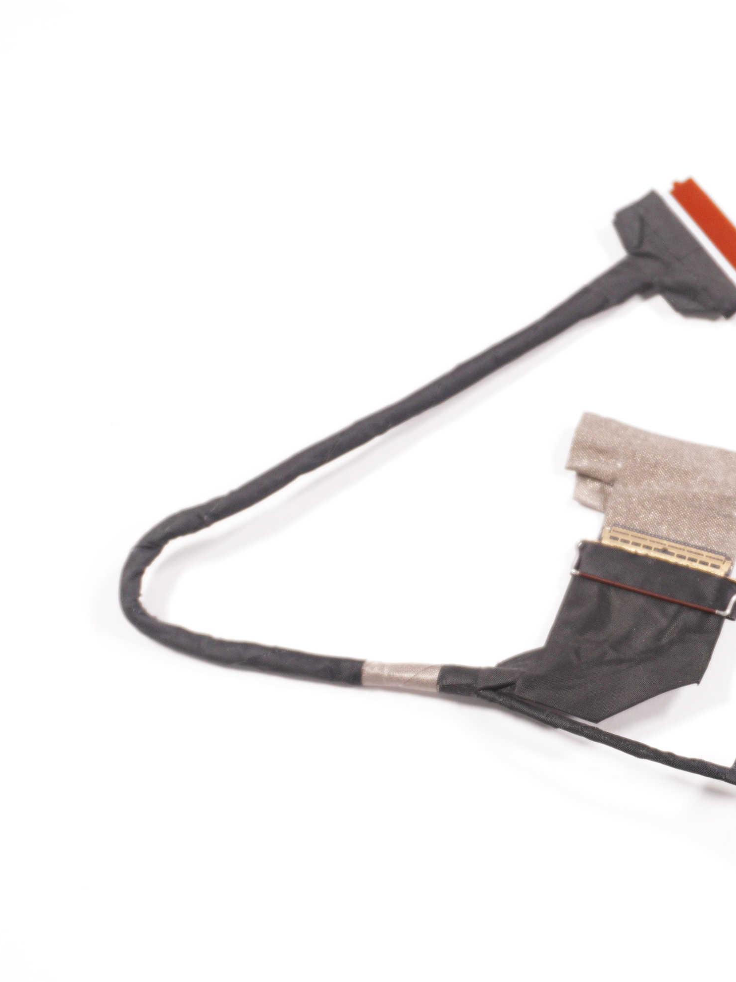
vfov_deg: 27.8
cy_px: 490
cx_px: 469
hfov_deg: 21.0
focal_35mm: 70
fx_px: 1985
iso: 1000
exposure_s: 1/160
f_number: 5.6
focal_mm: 32
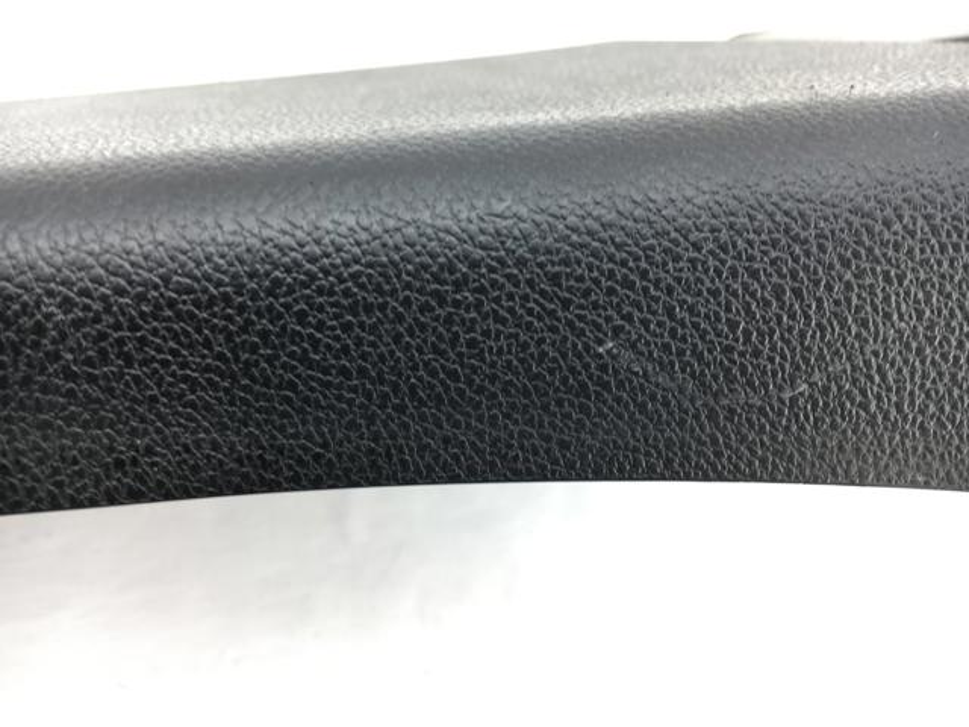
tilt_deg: -65.2
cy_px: 364
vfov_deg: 48.2
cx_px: 484
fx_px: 812
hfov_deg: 61.7
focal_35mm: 29
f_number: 2.2
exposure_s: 1/50
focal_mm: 4.15
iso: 25
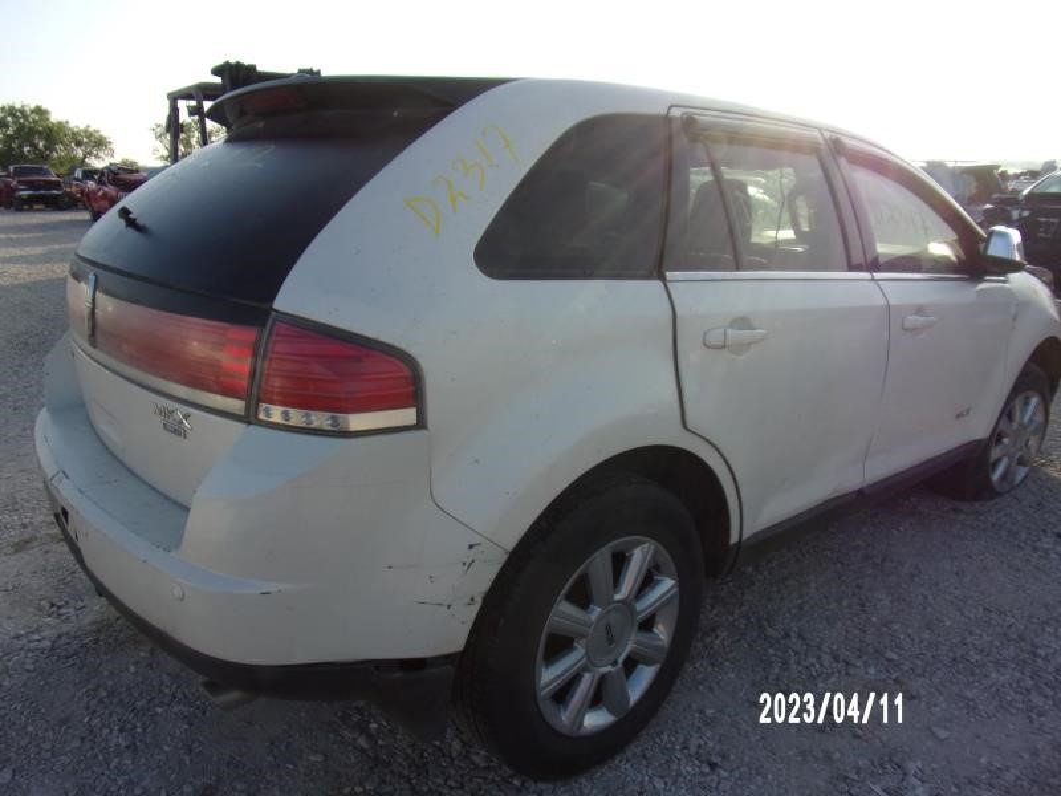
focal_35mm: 24
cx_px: 530
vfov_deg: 56.8
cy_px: 398
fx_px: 736
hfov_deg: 71.6
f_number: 3.3
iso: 80
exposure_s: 1/600
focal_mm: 4.3
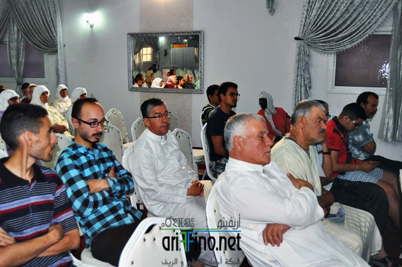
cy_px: 134
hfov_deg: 53.2
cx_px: 201
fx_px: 401
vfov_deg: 36.8
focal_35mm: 36
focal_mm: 24
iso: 800
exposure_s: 1/60
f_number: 3.8
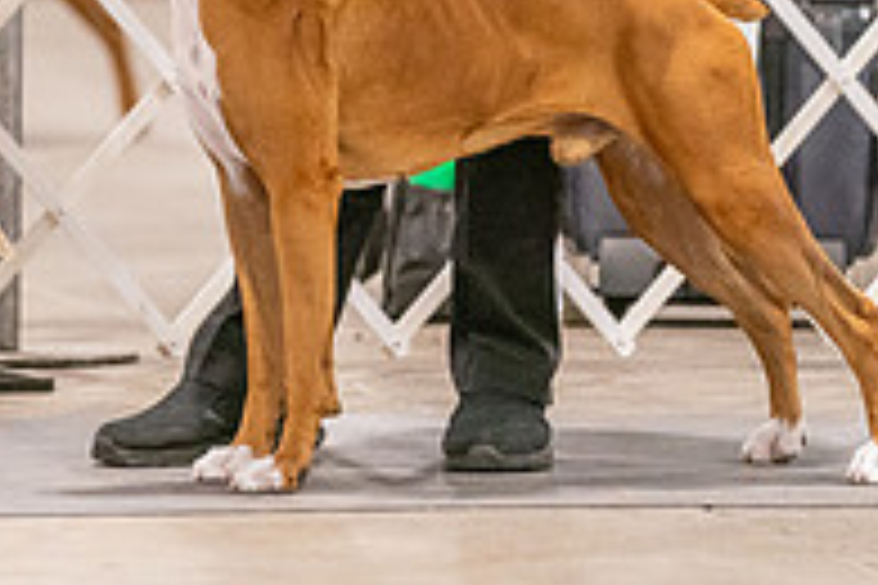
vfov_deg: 2.6
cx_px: 239
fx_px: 12998
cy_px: -223
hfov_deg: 3.9
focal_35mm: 533
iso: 6400
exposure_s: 1/250
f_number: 3.2
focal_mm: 179
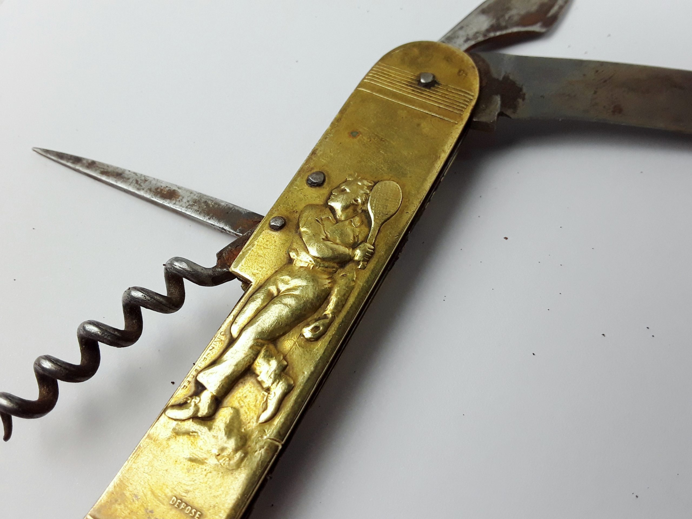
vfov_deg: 51.4
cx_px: 346
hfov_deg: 65.3
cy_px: 260
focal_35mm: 27
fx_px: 540
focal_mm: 2.91
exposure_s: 1/100
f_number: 1.9
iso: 50
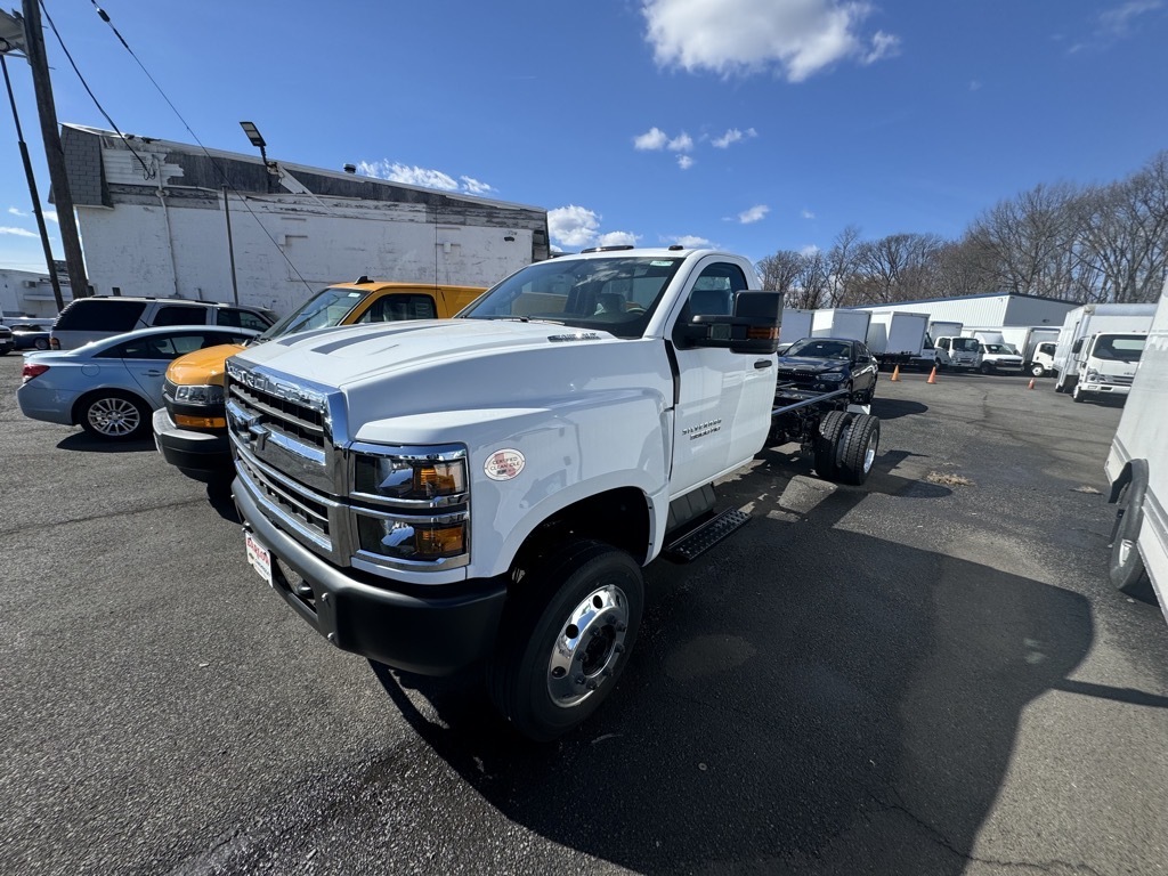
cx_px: 584
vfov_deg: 85.7
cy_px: 438
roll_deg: -2.0
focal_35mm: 14
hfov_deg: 102.1
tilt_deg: -12.3
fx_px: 472
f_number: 2.2
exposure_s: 1/2083
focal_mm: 2.22
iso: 50
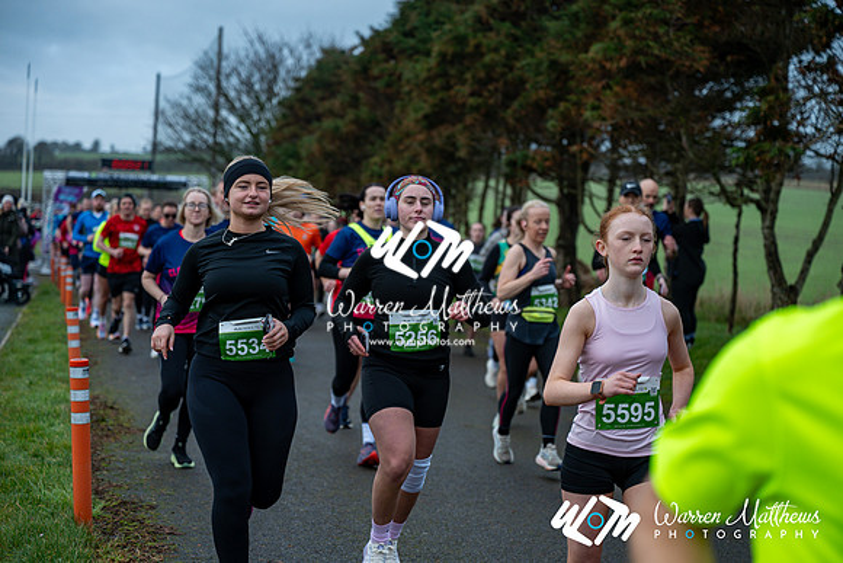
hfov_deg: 28.8
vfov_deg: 19.5
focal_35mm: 70
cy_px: 282
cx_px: 422
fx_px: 1639
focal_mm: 70
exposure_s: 1/1250
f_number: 2.8
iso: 320
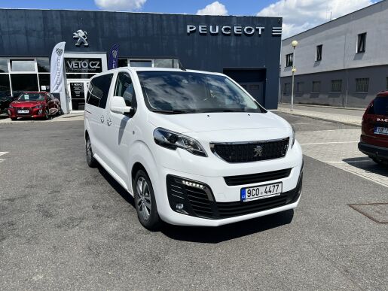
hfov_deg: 67.3
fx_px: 292
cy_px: 146
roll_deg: -0.1
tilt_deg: -12.3
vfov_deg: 53.1
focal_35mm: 26
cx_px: 194
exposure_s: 1/5556
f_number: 1.6
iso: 50
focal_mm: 5.1
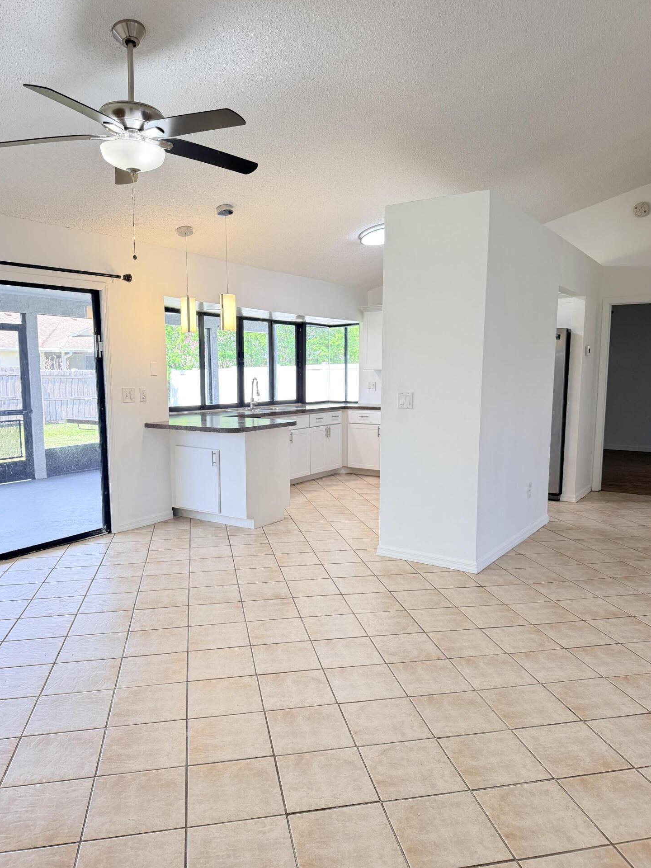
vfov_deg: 69.4
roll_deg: +0.4
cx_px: 322
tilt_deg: -6.1
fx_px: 627
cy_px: 447
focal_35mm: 25
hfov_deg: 54.9
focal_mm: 6.76
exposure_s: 1/120
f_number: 1.78
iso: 200
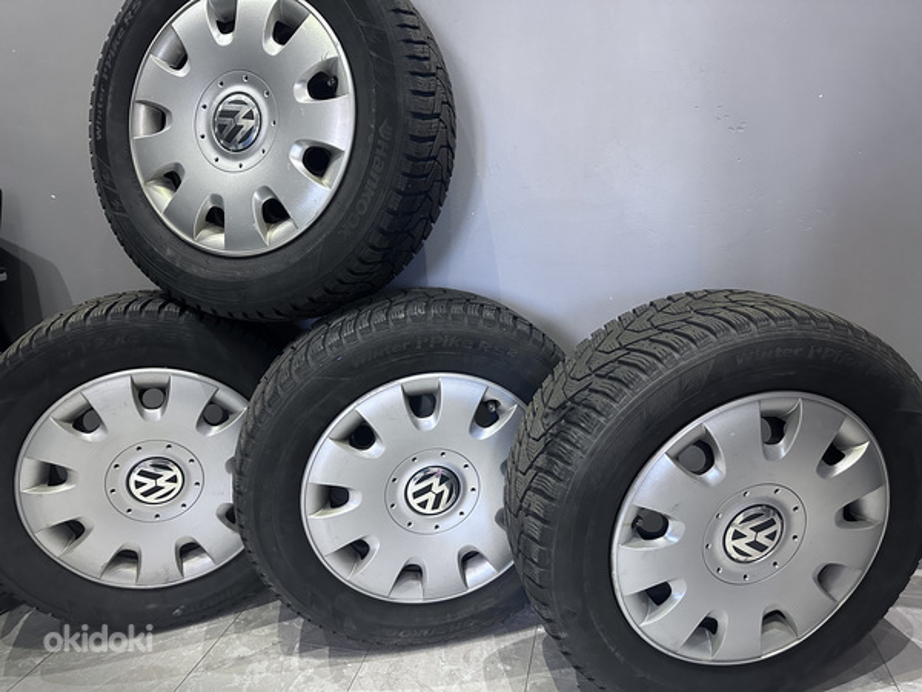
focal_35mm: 24
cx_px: 461
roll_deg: +3.1
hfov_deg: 71.6
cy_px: 346
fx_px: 639
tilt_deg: -13.9
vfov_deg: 56.8
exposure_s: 1/50
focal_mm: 6.86
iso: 640
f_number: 1.78
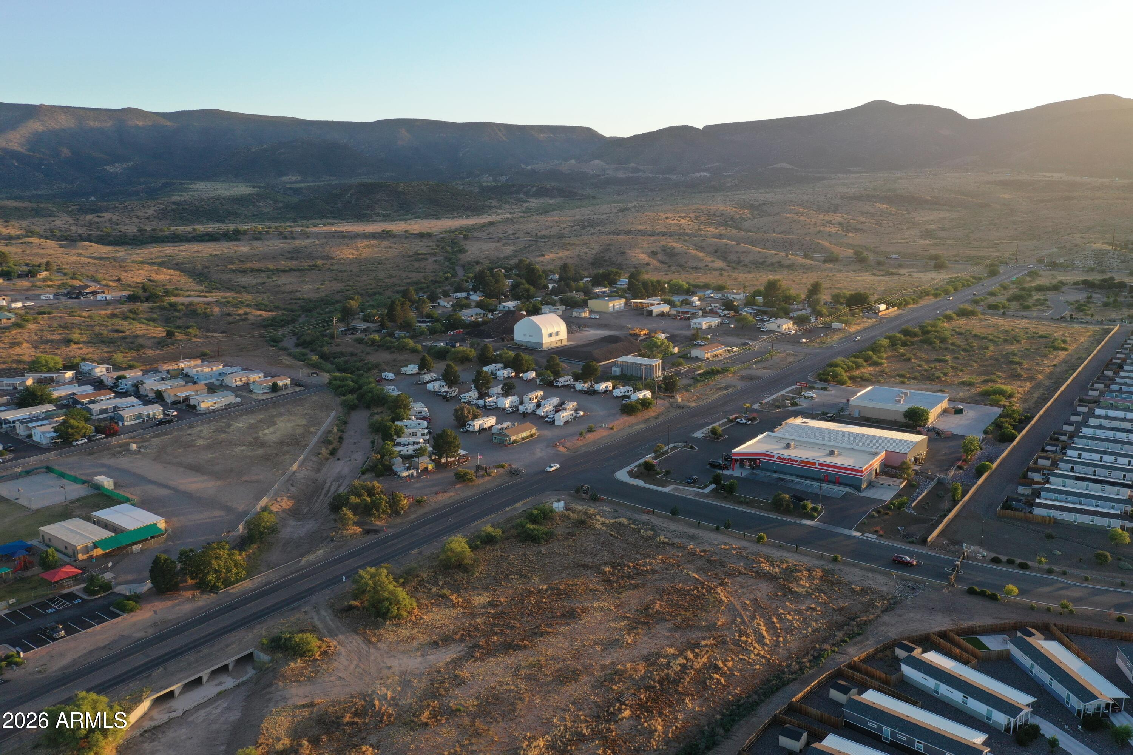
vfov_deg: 46.4
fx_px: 881
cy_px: 378
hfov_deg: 65.5
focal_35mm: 28
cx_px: 566
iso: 100
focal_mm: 10.26
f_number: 5
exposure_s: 1/100
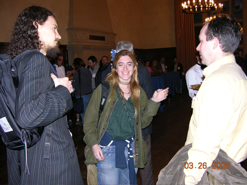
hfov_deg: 52.6
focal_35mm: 35
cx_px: 124
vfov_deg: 40.7
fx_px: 250
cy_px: 92
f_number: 2.8
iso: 200
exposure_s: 1/60.1
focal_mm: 8.9
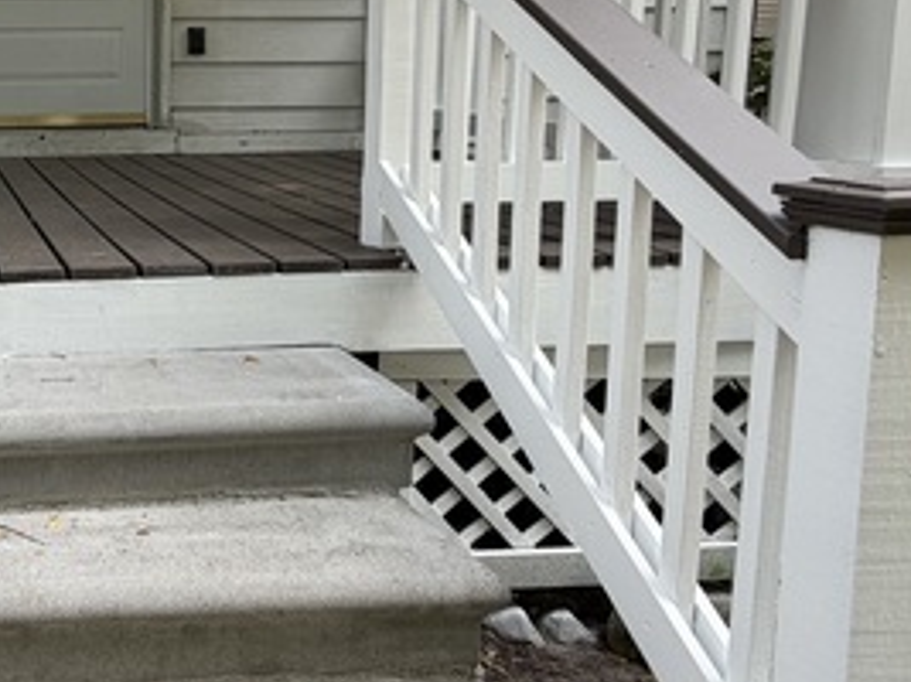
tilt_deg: -6.6
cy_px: 170
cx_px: -22
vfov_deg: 39.6
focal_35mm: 35
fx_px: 921
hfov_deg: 44.0
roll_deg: +1.6
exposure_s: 1/260
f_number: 2.2
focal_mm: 2.22
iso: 50
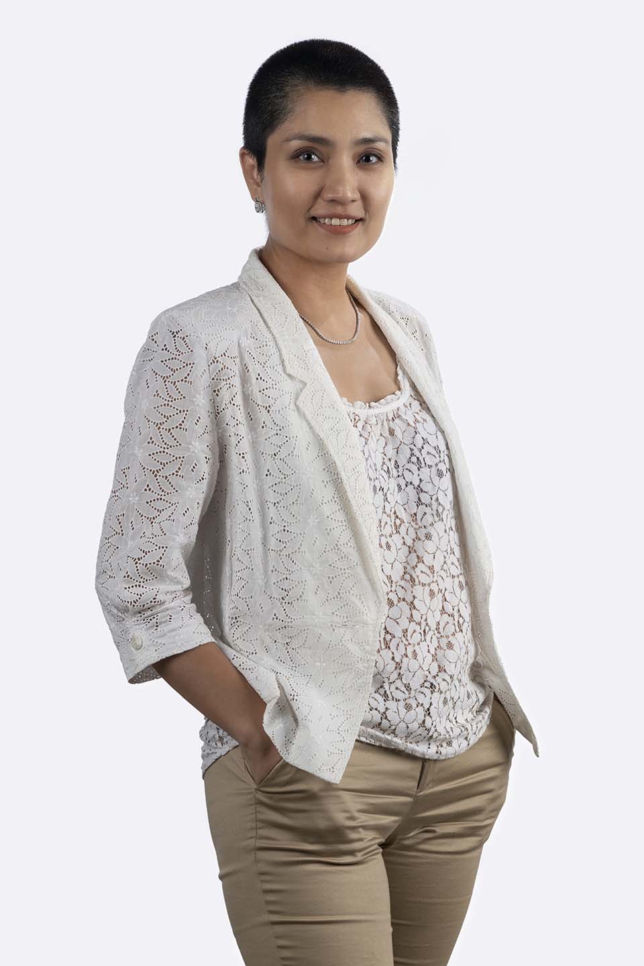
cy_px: 483
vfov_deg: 19.5
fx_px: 2817
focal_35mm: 105
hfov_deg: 13.0
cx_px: 322
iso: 100
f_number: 9
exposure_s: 1/250
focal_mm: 105
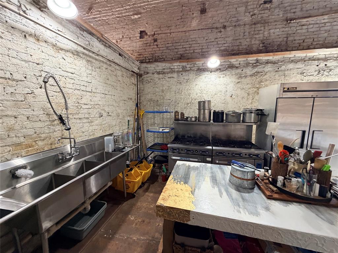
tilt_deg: -6.9
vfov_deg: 85.7
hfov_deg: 102.1
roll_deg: +0.6
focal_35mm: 14
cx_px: 169
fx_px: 137
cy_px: 126
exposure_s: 1/60
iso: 400
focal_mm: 2.22
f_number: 2.2
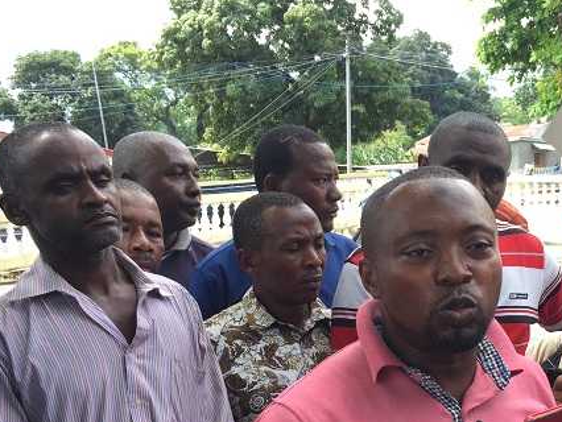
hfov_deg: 36.1
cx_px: 460
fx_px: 828
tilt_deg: -7.6
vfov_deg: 28.1
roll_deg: -1.7
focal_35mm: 51
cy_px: 326
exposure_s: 1/200
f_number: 2.2
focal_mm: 4.15
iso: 32
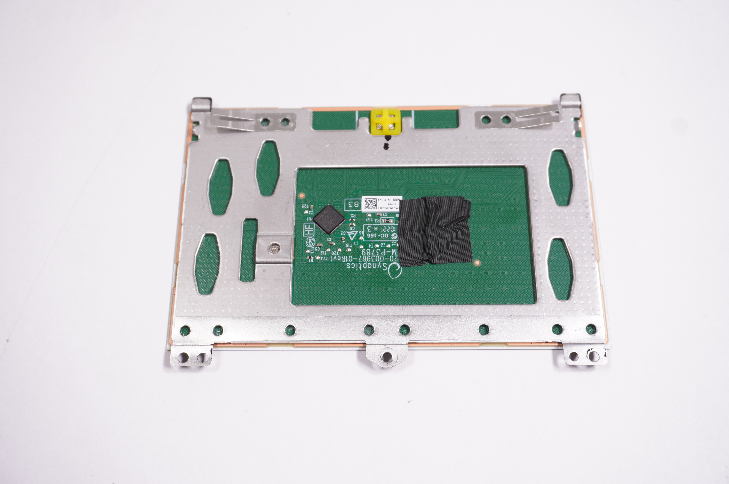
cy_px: 242
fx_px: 789
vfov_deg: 34.1
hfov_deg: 49.6
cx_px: 364
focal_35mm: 39
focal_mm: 26
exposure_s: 1/200
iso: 400
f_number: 5.6
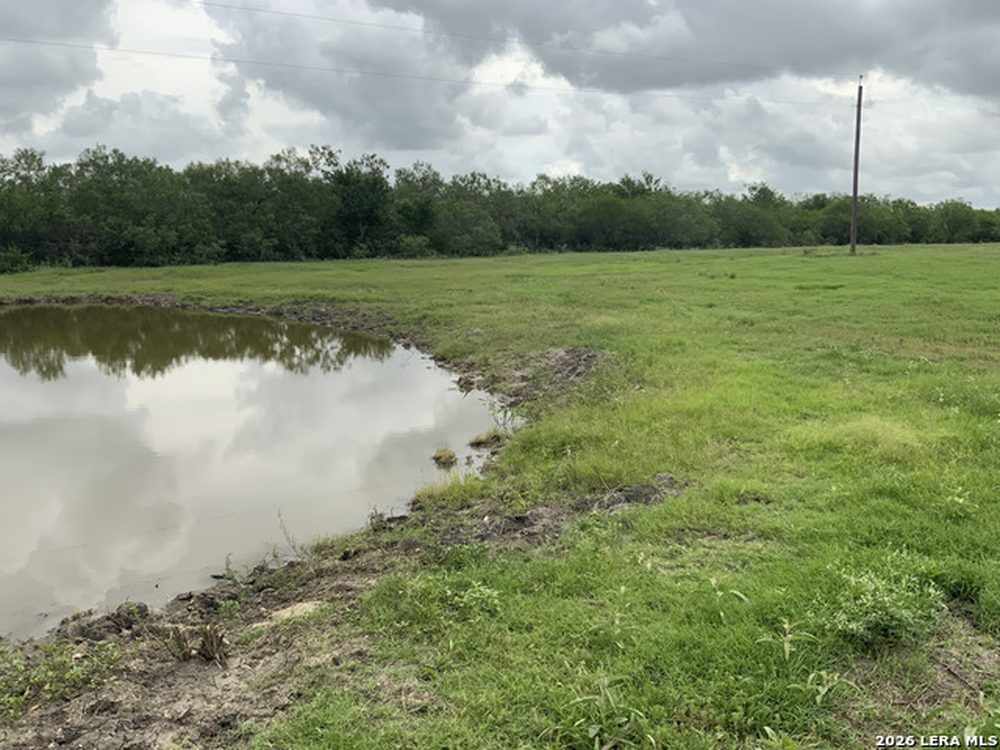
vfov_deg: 48.2
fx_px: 838
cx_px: 500
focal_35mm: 29
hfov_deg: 61.7
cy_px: 375
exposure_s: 1/1848
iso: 16
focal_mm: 3
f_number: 1.8
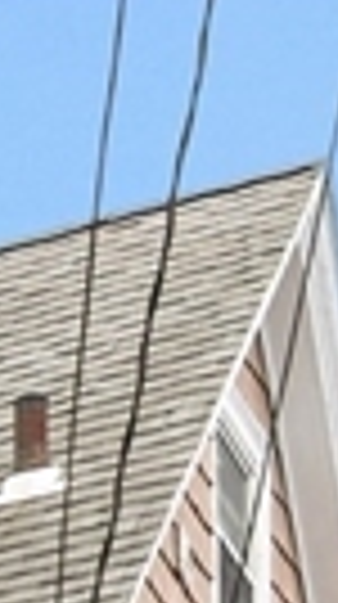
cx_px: -775
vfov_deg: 8.1
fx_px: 3966
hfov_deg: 4.6
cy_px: 1397
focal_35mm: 248
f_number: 8
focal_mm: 21
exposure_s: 1/100
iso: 100
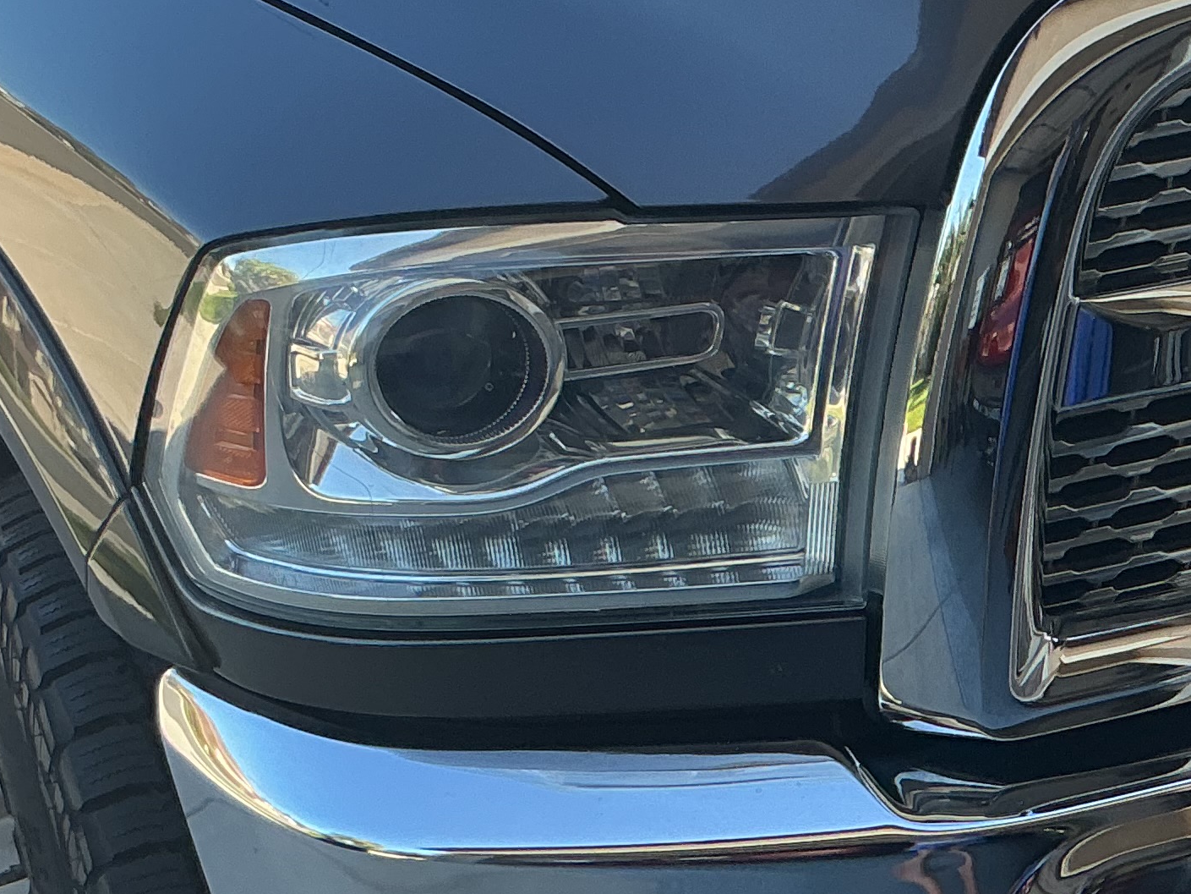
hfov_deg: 22.8
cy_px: 425
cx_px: 1140
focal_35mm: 83
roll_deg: +4.2
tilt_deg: -25.4
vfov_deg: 17.8
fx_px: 2856
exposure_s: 1/274
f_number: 1.8
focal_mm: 3
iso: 25
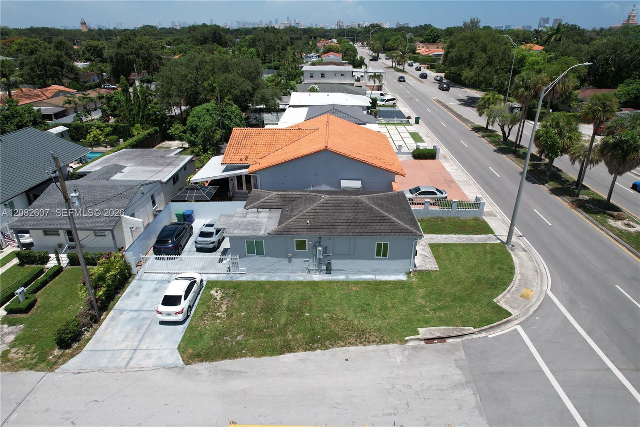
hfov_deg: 78.6
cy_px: 214
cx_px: 320
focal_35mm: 22
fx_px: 391
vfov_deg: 57.2
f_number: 2.8
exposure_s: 1/2500
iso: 100
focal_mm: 8.38
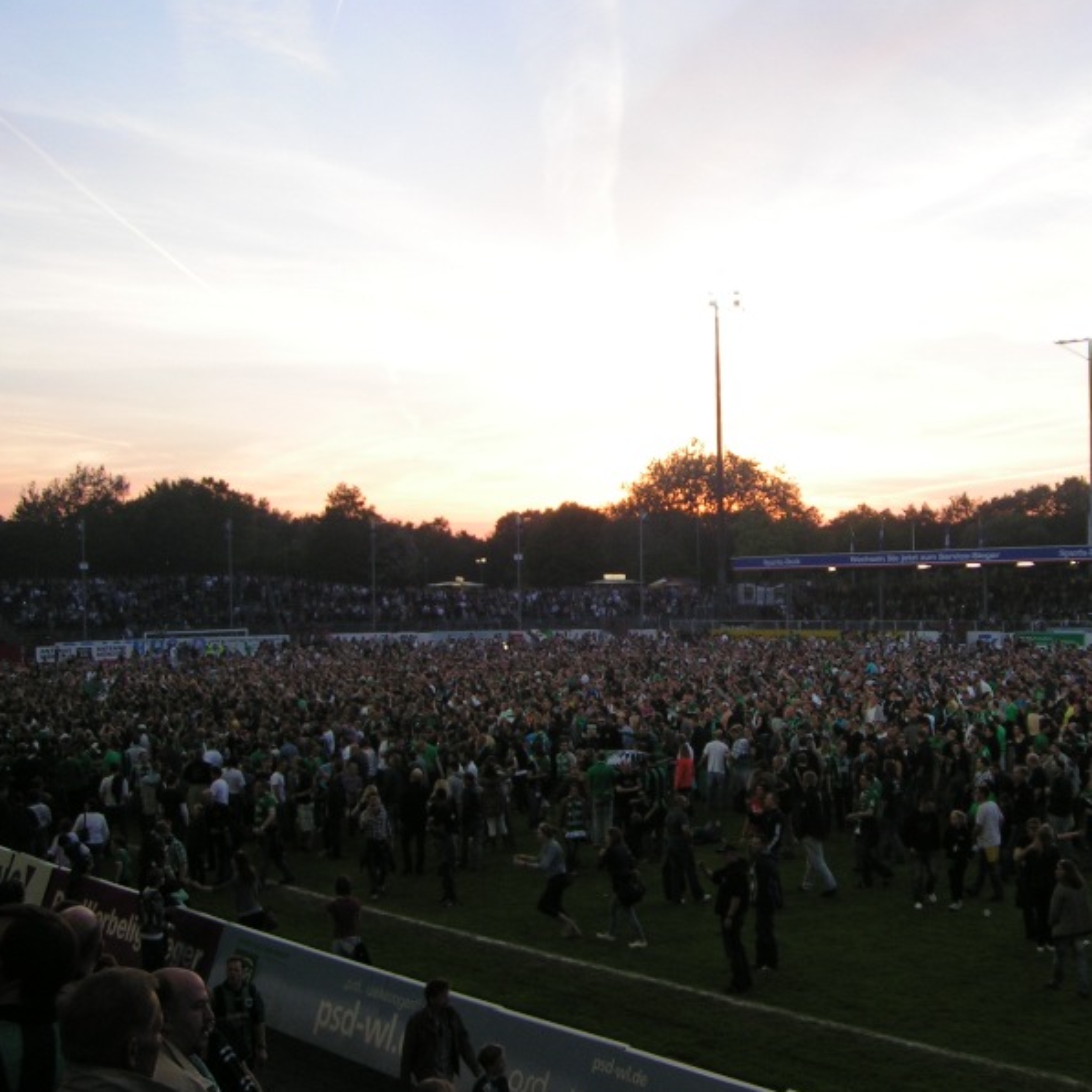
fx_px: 1606
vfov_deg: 37.6
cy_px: 547
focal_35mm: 45
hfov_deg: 37.2
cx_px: 713
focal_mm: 5.8
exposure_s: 1/100
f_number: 3.2
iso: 50
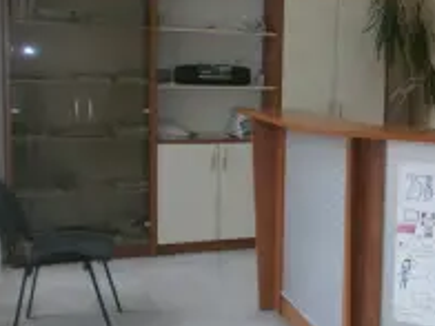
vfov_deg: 26.5
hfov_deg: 33.0
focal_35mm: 55
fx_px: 691
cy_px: 144
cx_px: 397
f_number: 2.9
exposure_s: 1/30
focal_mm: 4.8
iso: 125
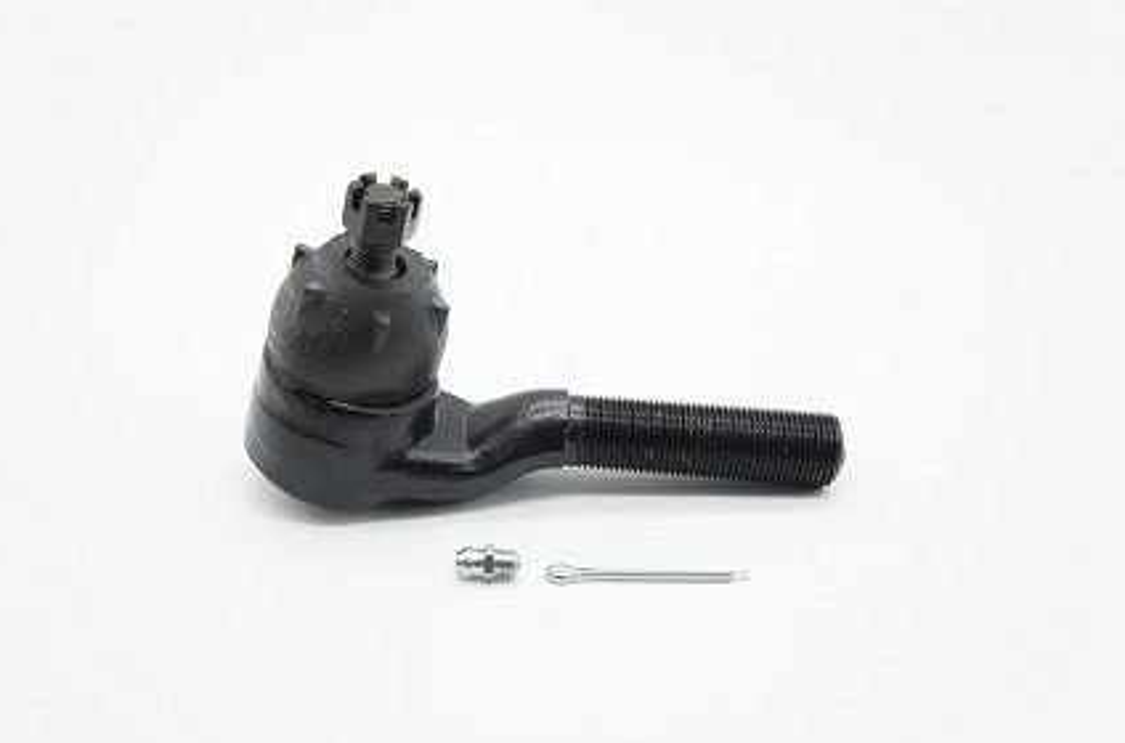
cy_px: 387
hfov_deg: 39.0
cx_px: 541
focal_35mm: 51
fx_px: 1589
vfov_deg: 26.3
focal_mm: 32
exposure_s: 1/250
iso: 800
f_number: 5.6
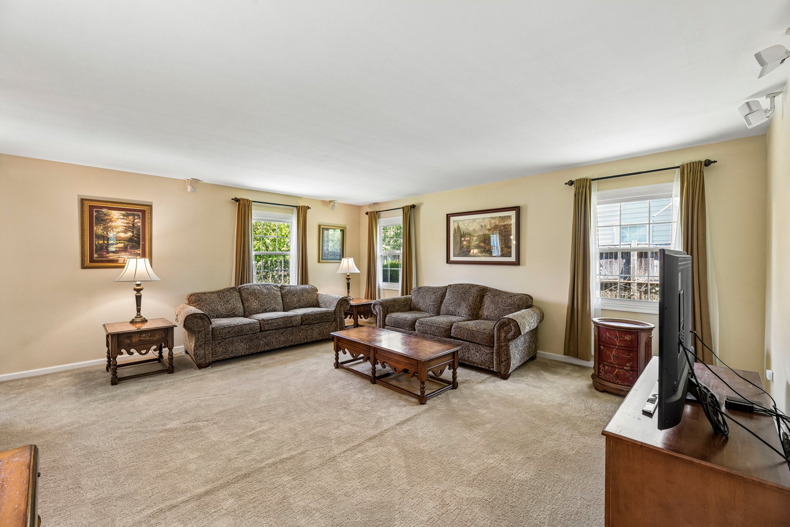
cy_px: 264
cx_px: 395
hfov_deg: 100.4
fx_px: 329
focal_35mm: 15
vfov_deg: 77.3
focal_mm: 15
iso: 400
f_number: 8
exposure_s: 1/8
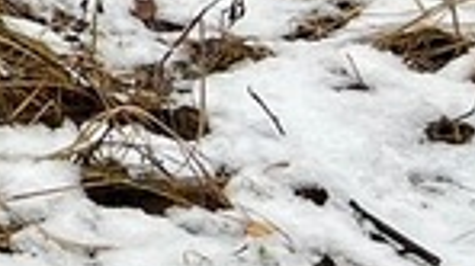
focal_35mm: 196
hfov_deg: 8.4
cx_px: -1139
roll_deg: +4.1
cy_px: -404
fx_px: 2467
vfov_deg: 5.9
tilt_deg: -20.1
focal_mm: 5.7
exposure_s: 1/254
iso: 40
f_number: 1.5
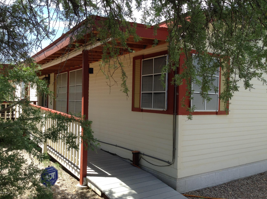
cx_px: 134
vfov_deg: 42.8
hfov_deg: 55.4
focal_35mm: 33
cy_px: 100
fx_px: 254
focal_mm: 3.3
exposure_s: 1/423
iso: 25
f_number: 2.4
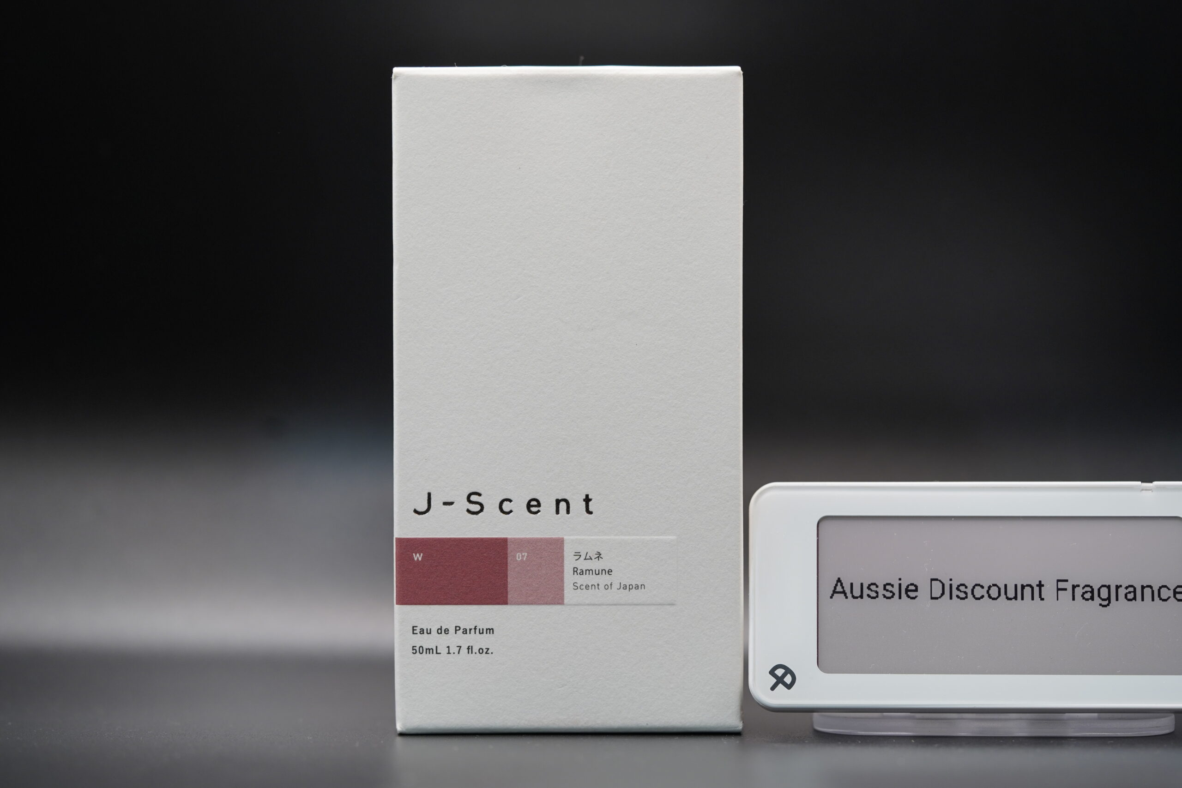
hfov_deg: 22.6
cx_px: 591
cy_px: 394
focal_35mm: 90
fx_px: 2955
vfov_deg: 15.2
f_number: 4
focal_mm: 90
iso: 640
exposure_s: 1/100
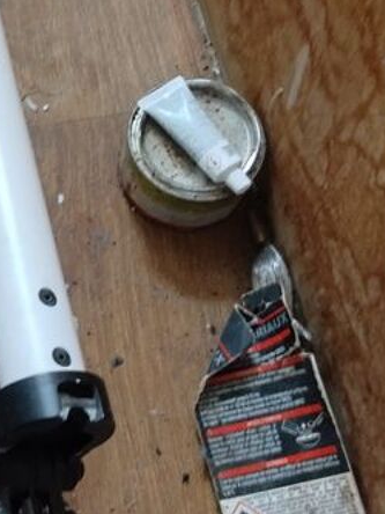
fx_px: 1290
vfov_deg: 22.3
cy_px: 120
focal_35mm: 87
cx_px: -99
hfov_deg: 16.2
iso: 250
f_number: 1.8
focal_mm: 3.96
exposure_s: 1/25
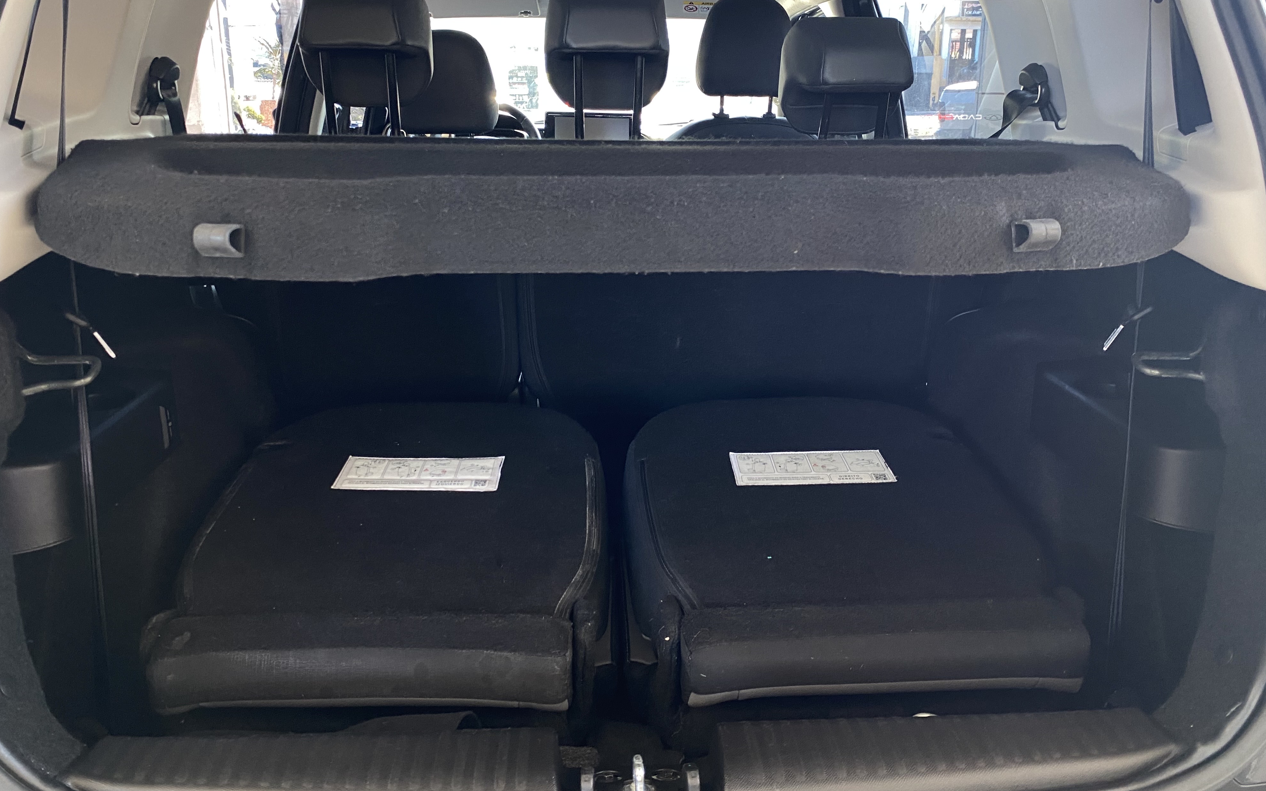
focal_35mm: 28
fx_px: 966
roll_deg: -0.4
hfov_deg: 66.5
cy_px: 316
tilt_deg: -14.3
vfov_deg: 44.3
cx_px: 628
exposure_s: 1/63
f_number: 1.8
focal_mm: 4.25
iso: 125
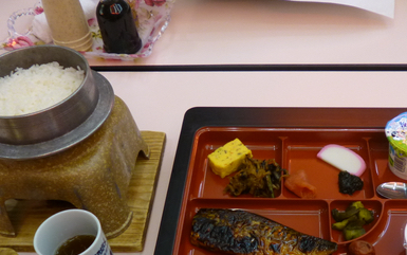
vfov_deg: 28.6
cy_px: 204
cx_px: 275
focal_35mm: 44
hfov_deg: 44.5
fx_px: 488
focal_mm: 4.3
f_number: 2.8
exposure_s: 1/60
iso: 200
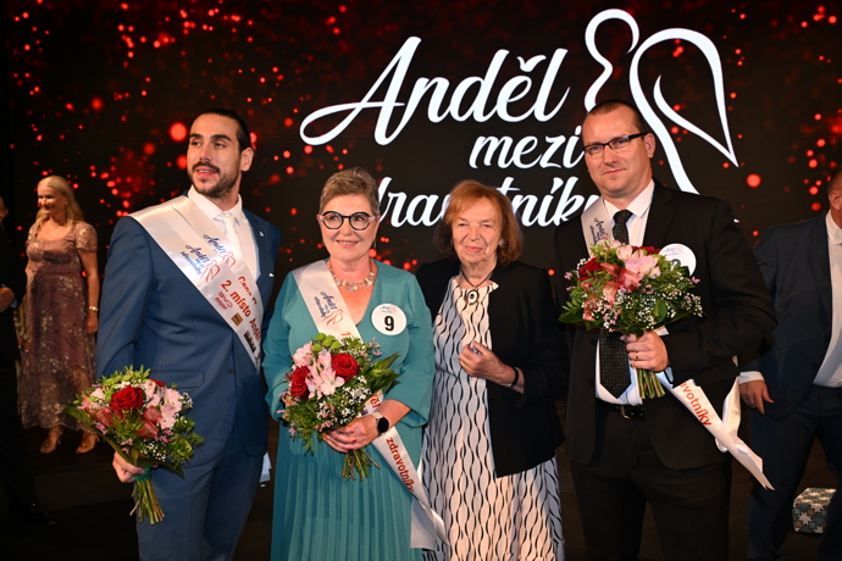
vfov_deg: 35.9
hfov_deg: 51.9
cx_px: 421
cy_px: 280
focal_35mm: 37
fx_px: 865
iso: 1250
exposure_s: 1/200
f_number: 5.6
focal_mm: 37
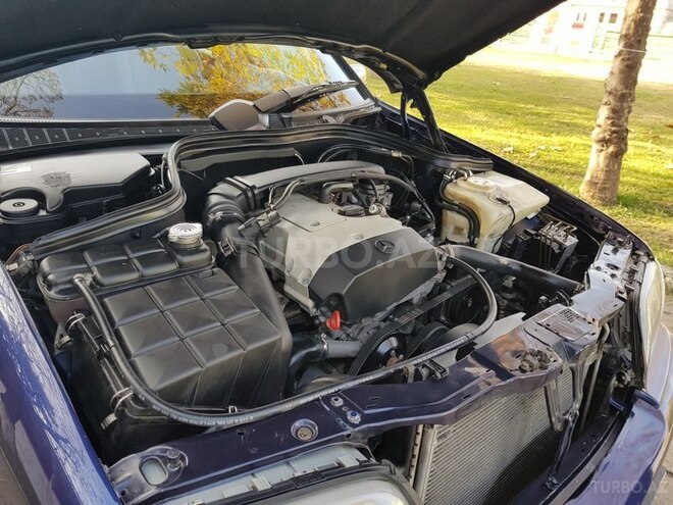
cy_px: 252
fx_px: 505
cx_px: 336
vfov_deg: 53.1
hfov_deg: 67.3
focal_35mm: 26
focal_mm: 4.2
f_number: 1.7
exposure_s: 1/129
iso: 40
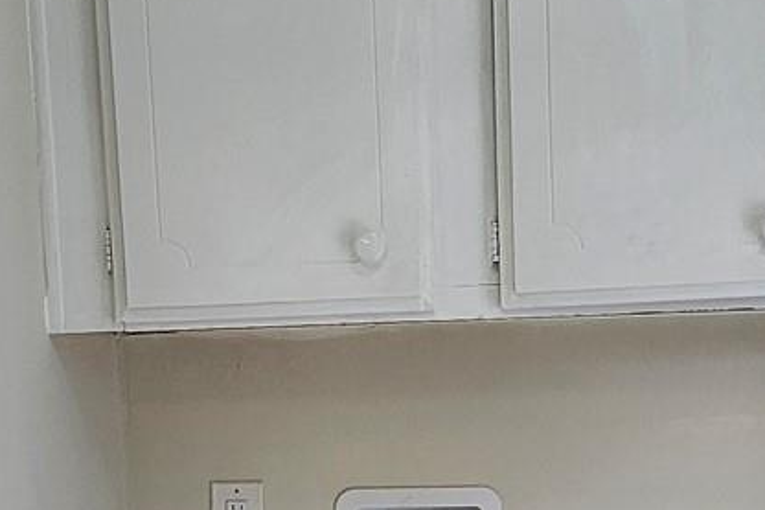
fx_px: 1105
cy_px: 517
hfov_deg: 38.2
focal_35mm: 52
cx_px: 405
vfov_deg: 24.7
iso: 40
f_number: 2.2
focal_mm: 1.74
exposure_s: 1/60
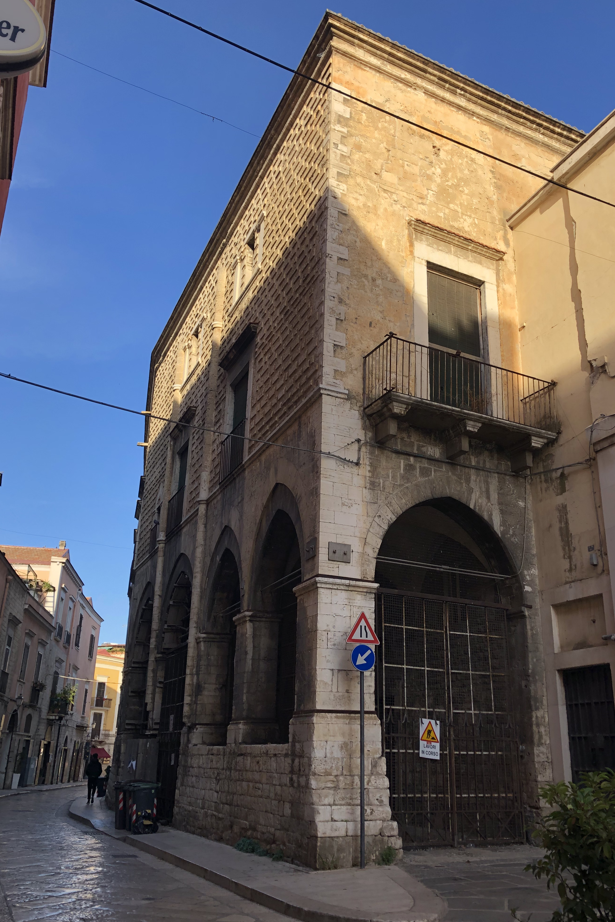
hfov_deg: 43.5
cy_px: 463
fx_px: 769
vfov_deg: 61.9
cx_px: 343
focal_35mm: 30
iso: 20
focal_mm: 3.99
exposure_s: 1/787
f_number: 1.8
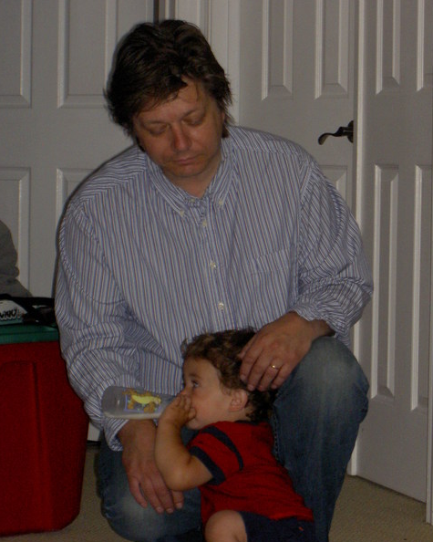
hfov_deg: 12.6
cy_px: 277
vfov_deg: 15.8
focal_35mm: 122
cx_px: 217
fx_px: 1955
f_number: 4.9
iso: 100
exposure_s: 1/100
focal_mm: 24
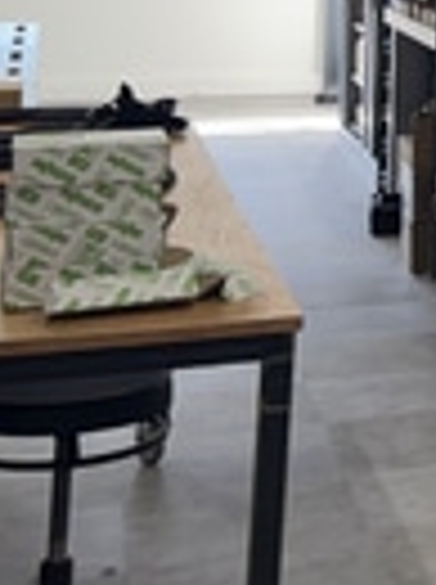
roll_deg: -0.6
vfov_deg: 16.9
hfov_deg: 11.3
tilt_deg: +5.3
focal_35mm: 110
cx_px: 1034
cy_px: -176
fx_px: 1853
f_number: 1.6
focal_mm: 5.96
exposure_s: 1/100
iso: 32
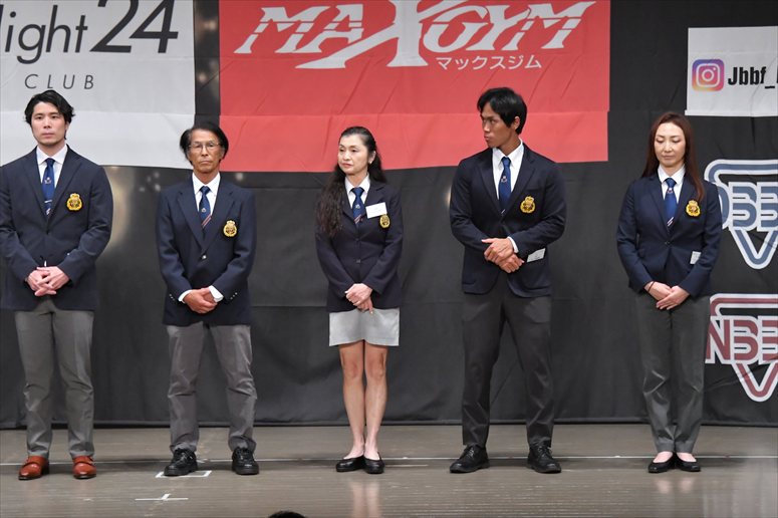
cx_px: 389
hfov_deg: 11.8
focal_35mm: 174
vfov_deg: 7.9
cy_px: 259
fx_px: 3759
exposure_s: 1/400
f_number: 5.6
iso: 5000
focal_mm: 116
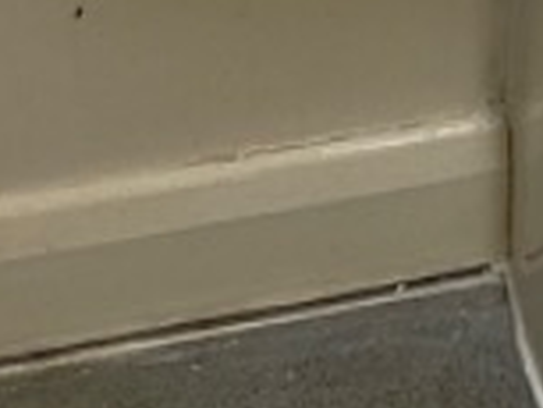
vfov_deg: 6.5
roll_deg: -3.2
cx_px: 926
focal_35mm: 204
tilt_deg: -33.2
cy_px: -940
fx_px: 3203
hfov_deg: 9.3
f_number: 1.8
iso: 64
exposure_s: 1/50
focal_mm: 4.25
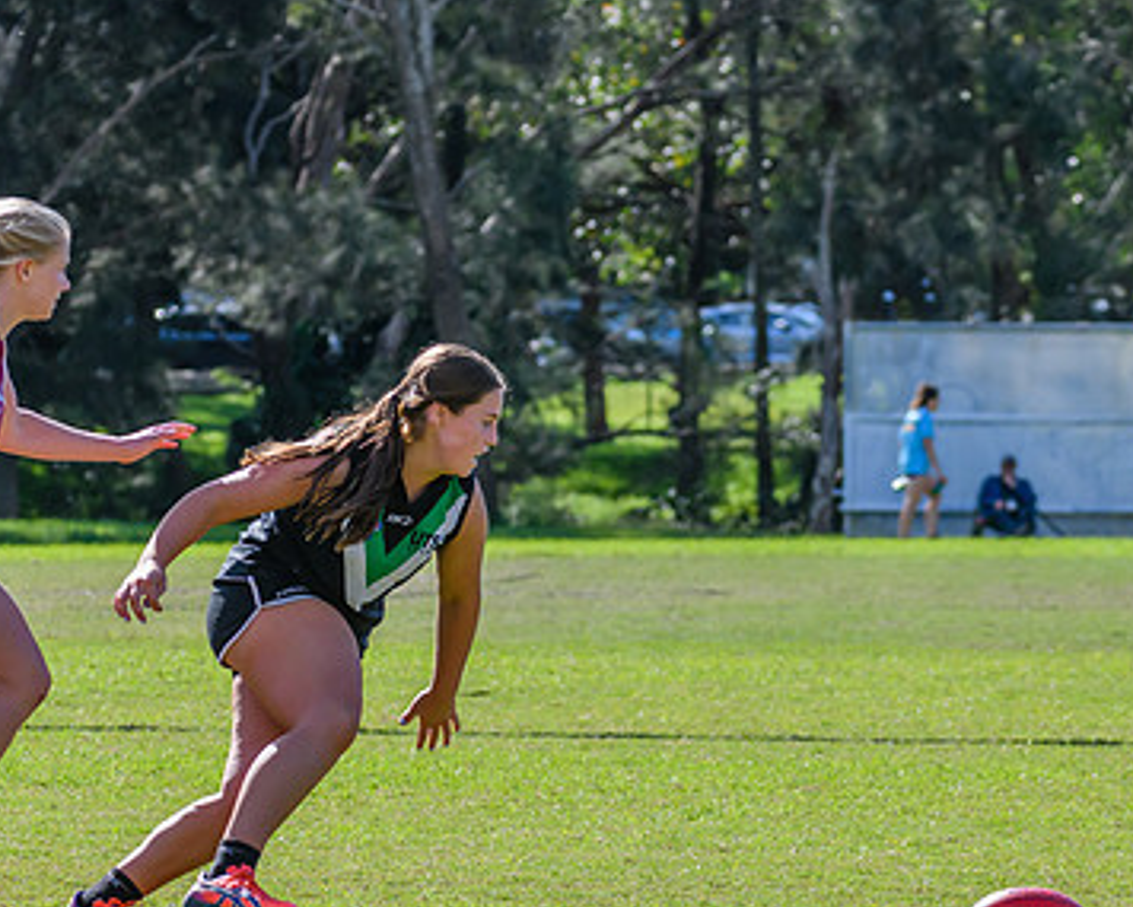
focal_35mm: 347
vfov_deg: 4.5
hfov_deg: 5.6
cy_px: 725
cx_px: 621
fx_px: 11639
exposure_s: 1/1250
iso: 800
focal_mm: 170
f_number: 8
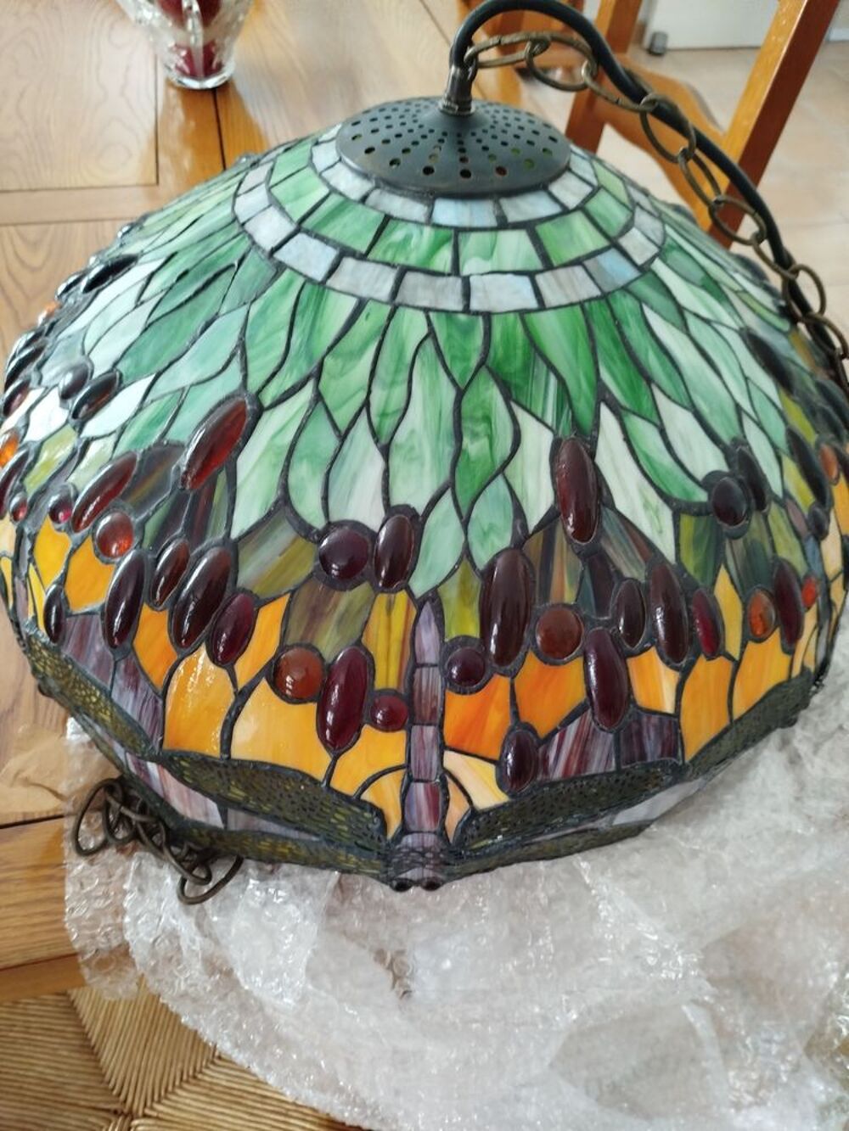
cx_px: 424
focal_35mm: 24
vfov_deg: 71.6
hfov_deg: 56.8
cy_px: 566
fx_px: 785
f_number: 1.7
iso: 640
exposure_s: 1/20
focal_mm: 5.31
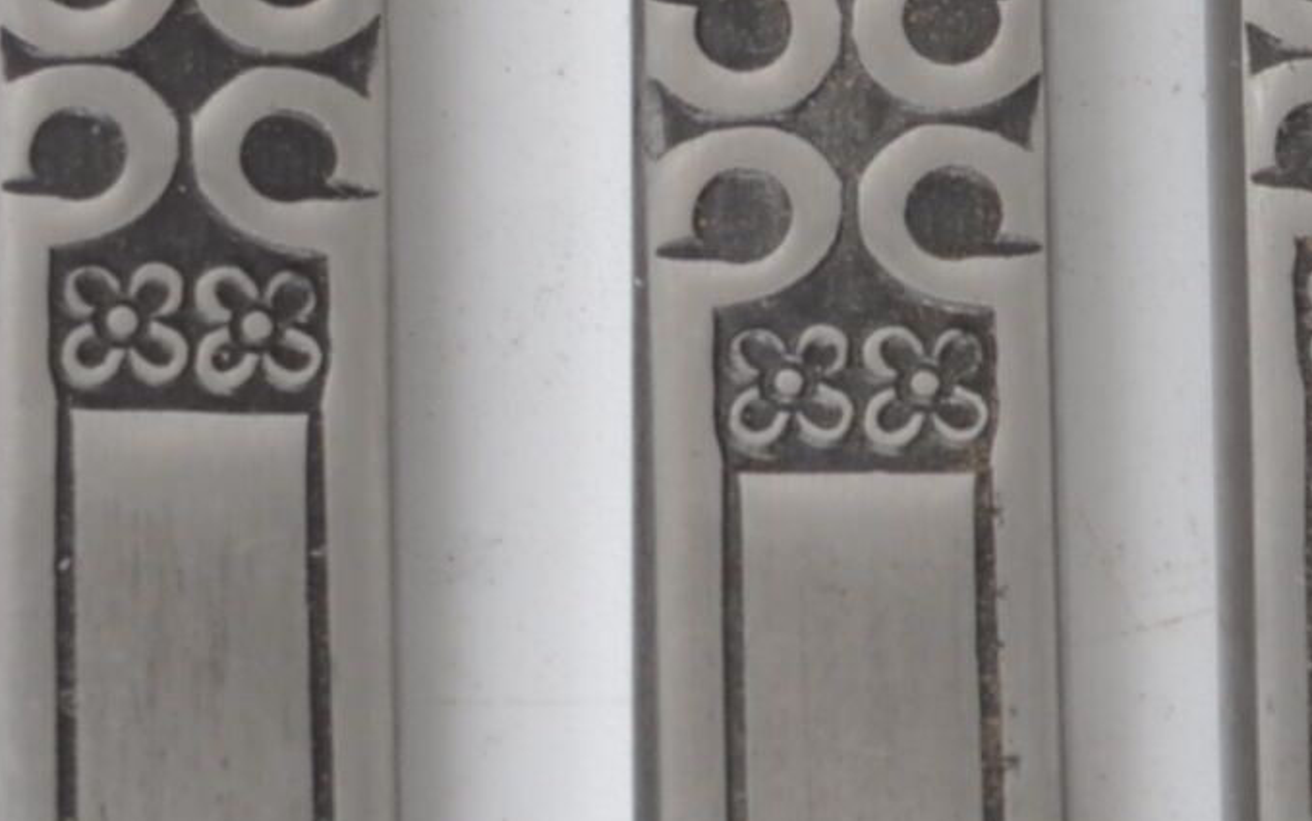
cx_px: -131
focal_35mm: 415
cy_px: -620
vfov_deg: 3.2
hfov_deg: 5.0
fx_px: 14845
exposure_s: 1/125
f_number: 11
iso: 100
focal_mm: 50
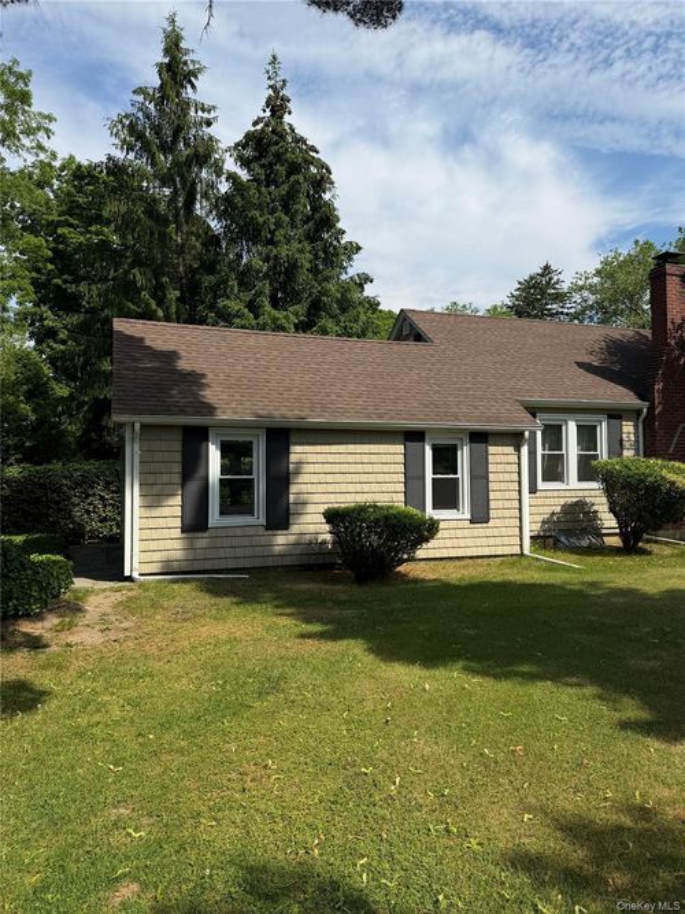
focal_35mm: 24
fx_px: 633
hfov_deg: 56.8
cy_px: 457
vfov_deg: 71.6
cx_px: 342
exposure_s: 1/7353
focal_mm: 6.76
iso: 80
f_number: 1.78
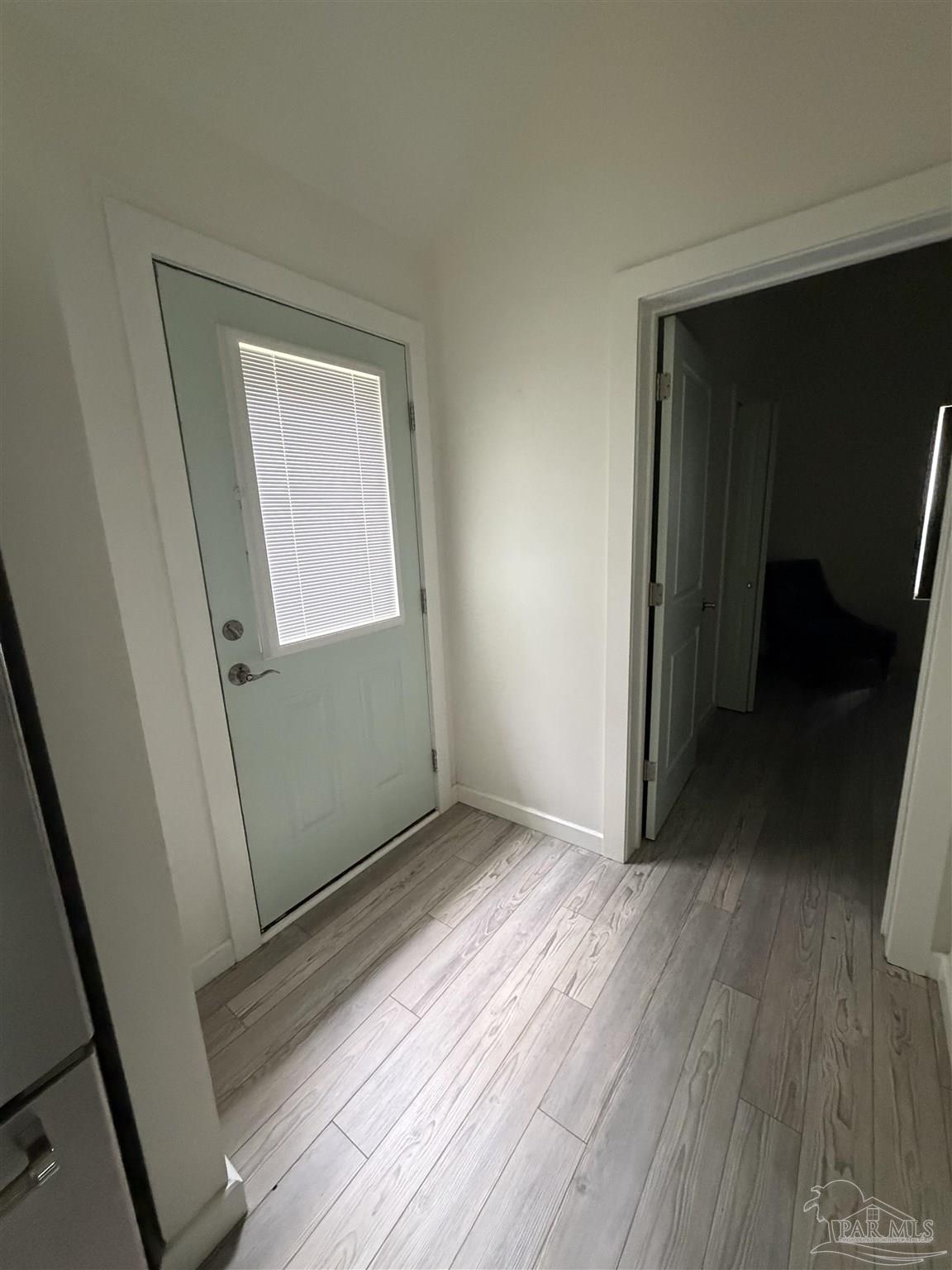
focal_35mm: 14
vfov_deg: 102.1
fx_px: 513
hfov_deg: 85.7
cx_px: 476
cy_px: 635
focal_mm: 2.22
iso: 800
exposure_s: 1/60
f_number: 2.2
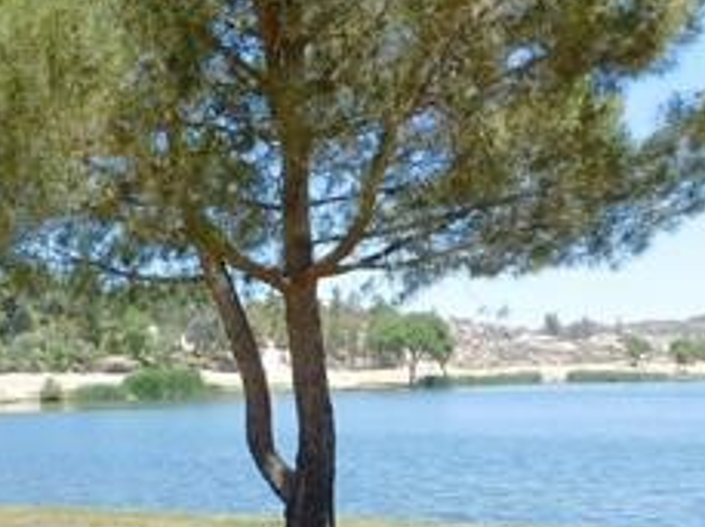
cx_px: 43
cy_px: 479
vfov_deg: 24.0
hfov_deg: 30.9
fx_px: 1200
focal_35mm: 59
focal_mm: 5.3
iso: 125
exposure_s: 1/800
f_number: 3.2
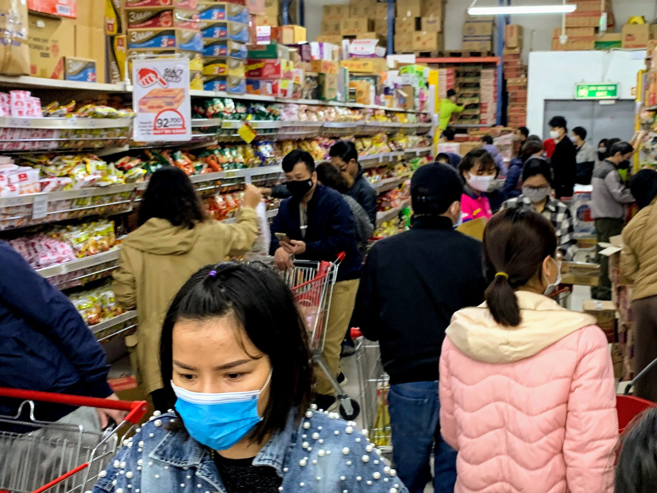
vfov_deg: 30.3
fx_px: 911
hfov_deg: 39.4
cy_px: 267
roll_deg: -1.4
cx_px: 400
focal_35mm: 48
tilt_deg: -14.2
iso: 100
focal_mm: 4.25
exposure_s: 1/50
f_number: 1.8
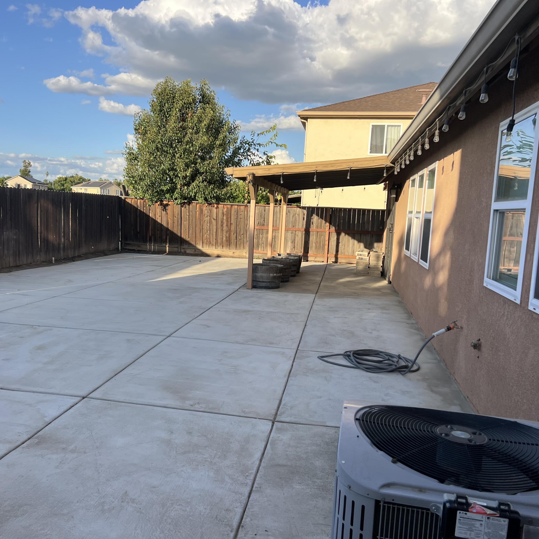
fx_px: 546
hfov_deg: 52.4
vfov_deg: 52.5
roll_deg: -3.1
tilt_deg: -6.3
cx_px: 234
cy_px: 272
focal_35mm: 31
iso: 50
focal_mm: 5.7
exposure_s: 1/1698
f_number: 1.5
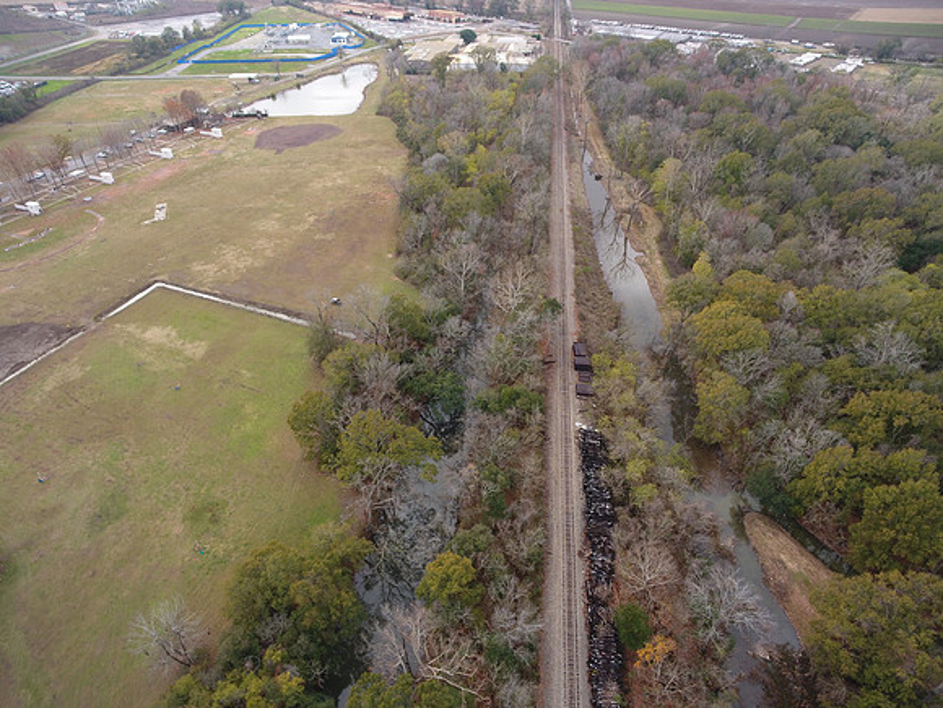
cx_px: 472
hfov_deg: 81.7
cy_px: 354
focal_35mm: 20
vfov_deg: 66.0
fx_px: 545
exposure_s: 1/211
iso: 100
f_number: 2.8
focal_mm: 3.61
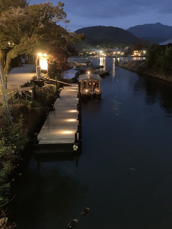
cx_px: 86
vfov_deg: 63.4
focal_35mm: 28
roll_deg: +1.7
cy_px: 114
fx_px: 186
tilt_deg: -16.3
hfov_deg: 49.7
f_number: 1.8
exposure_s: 1/4
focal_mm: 3.99
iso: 640
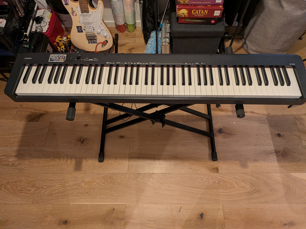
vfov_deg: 56.8
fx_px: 212
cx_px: 153
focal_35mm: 24
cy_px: 114
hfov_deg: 71.6
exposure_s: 1/100
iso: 315
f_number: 1.7
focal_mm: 4.53
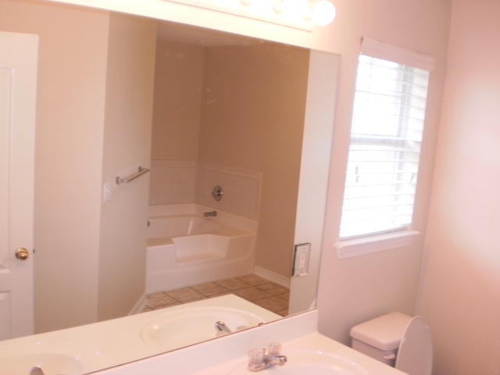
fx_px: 520
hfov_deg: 51.4
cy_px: 188
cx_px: 250
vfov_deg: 39.7
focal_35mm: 36
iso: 100
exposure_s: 1/40
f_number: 3.1
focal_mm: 6.3
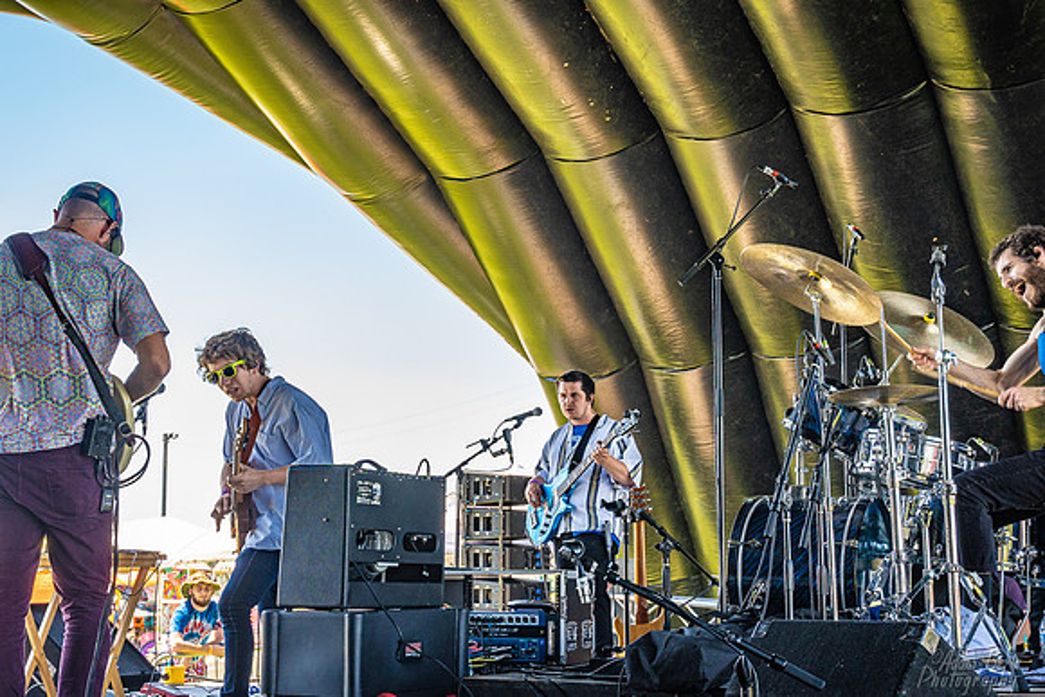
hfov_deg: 38.9
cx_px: 522
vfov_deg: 26.5
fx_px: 1481
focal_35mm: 51
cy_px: 348
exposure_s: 1/320
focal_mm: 34
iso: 250
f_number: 5.6
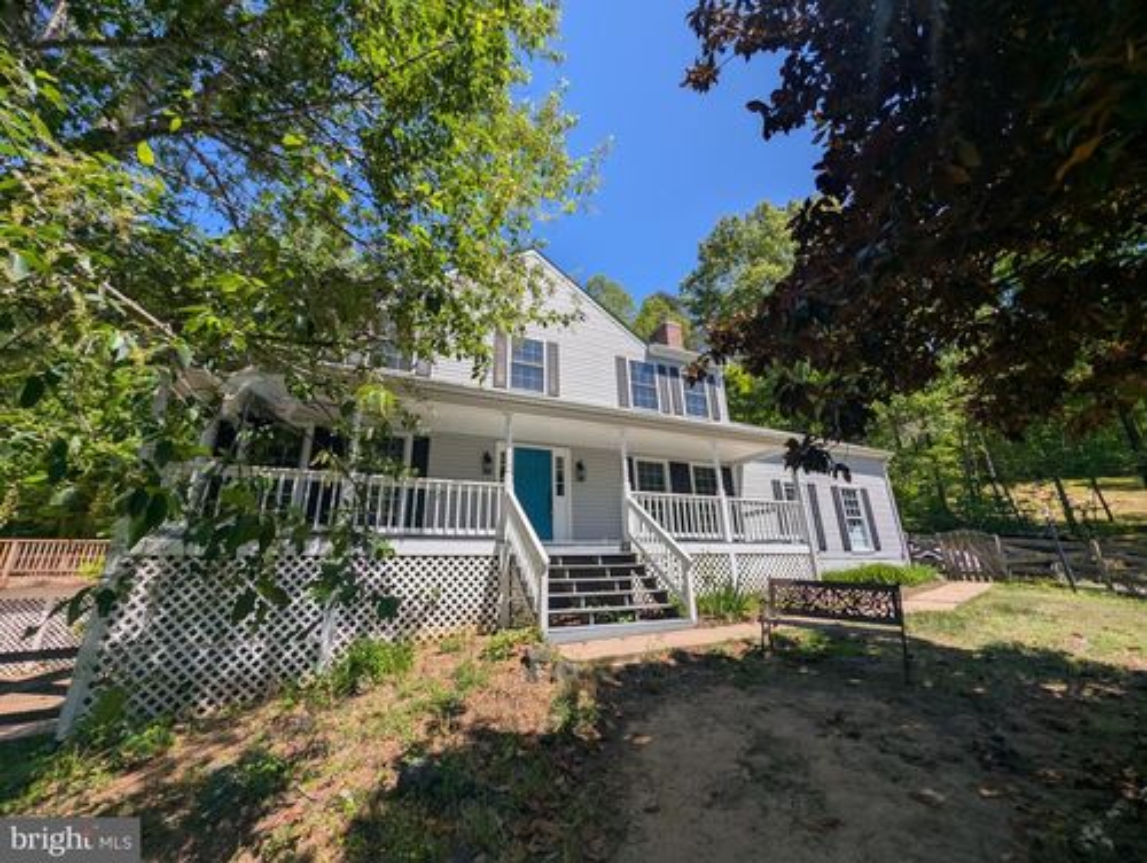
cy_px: 432
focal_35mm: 12
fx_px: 398
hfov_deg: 110.5
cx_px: 574
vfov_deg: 94.6
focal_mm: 2.02
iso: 45
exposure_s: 1/2967
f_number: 1.7
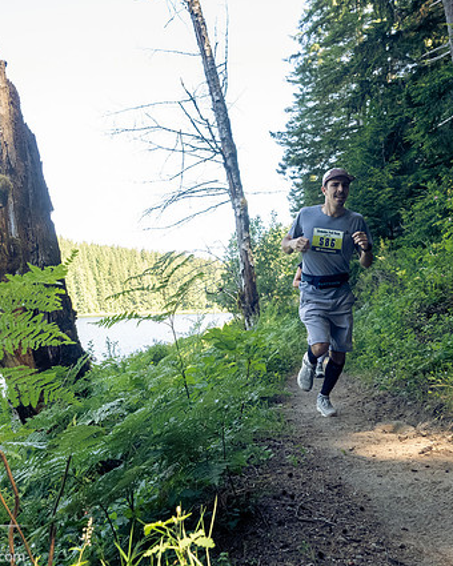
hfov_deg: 45.8
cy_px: 283
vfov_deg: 55.7
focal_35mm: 32
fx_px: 536
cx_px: 230
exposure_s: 1/1000
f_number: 3.2
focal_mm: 12
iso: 2000
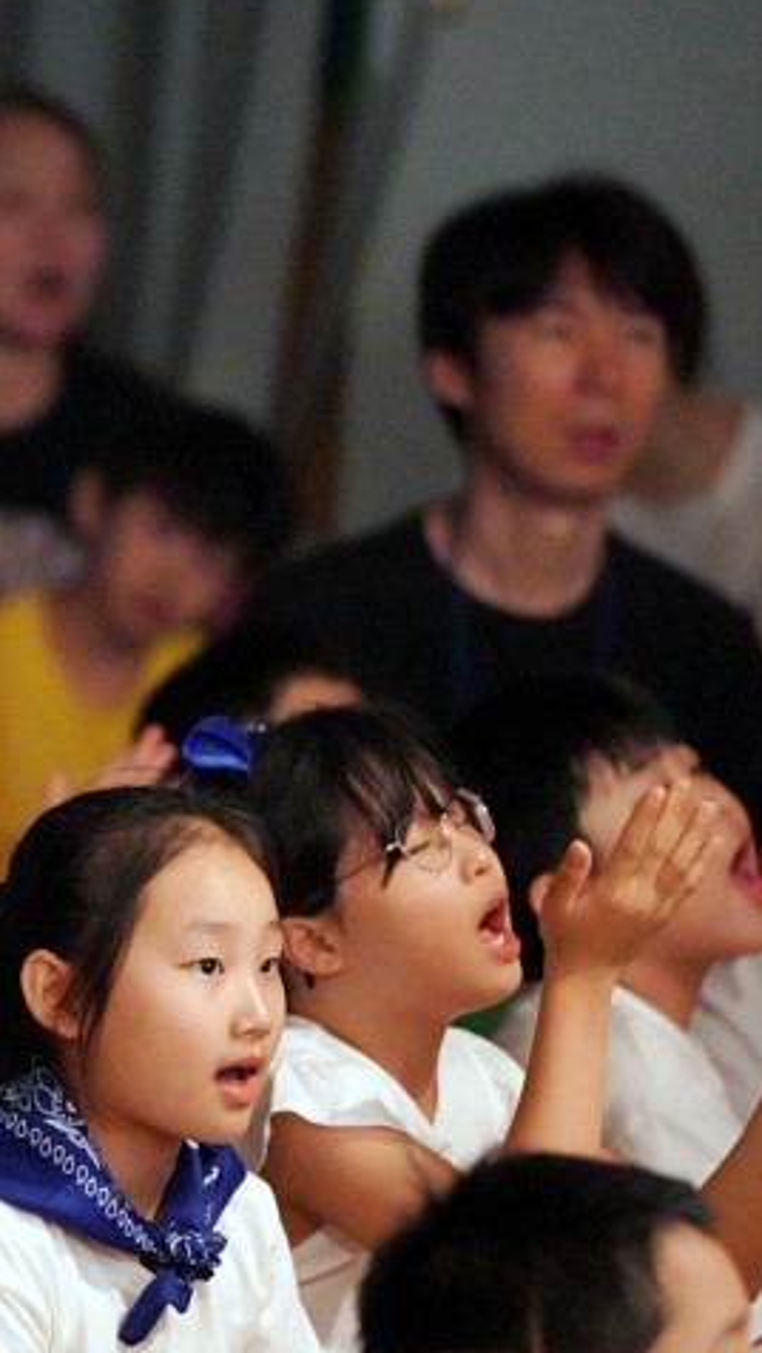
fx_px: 14214
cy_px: 728
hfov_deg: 3.1
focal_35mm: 396
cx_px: -225
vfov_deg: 5.5
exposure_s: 1/160
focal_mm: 200
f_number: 2.8
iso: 12800
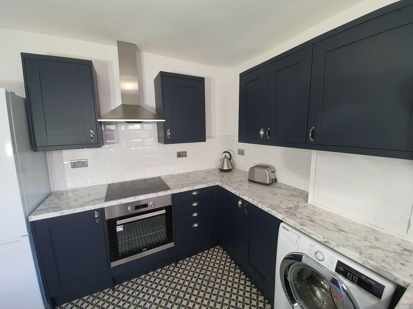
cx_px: 206
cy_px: 154
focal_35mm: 13
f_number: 2.2
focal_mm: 1.8
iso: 160
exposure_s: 1/50
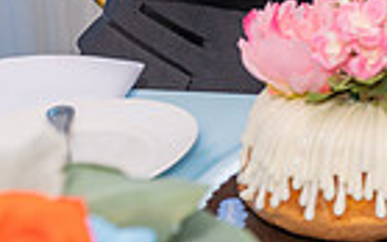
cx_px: 599
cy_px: -168
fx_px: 1076
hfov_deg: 18.0
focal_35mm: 102
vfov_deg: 12.0
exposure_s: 1/200
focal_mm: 24
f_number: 4.5
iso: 1000
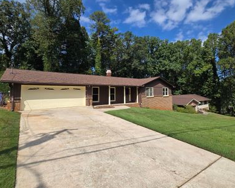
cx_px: 126
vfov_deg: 76.8
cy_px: 84
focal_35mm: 17
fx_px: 118
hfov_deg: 89.4
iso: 50
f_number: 2.2
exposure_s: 1/3291
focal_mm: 2.2
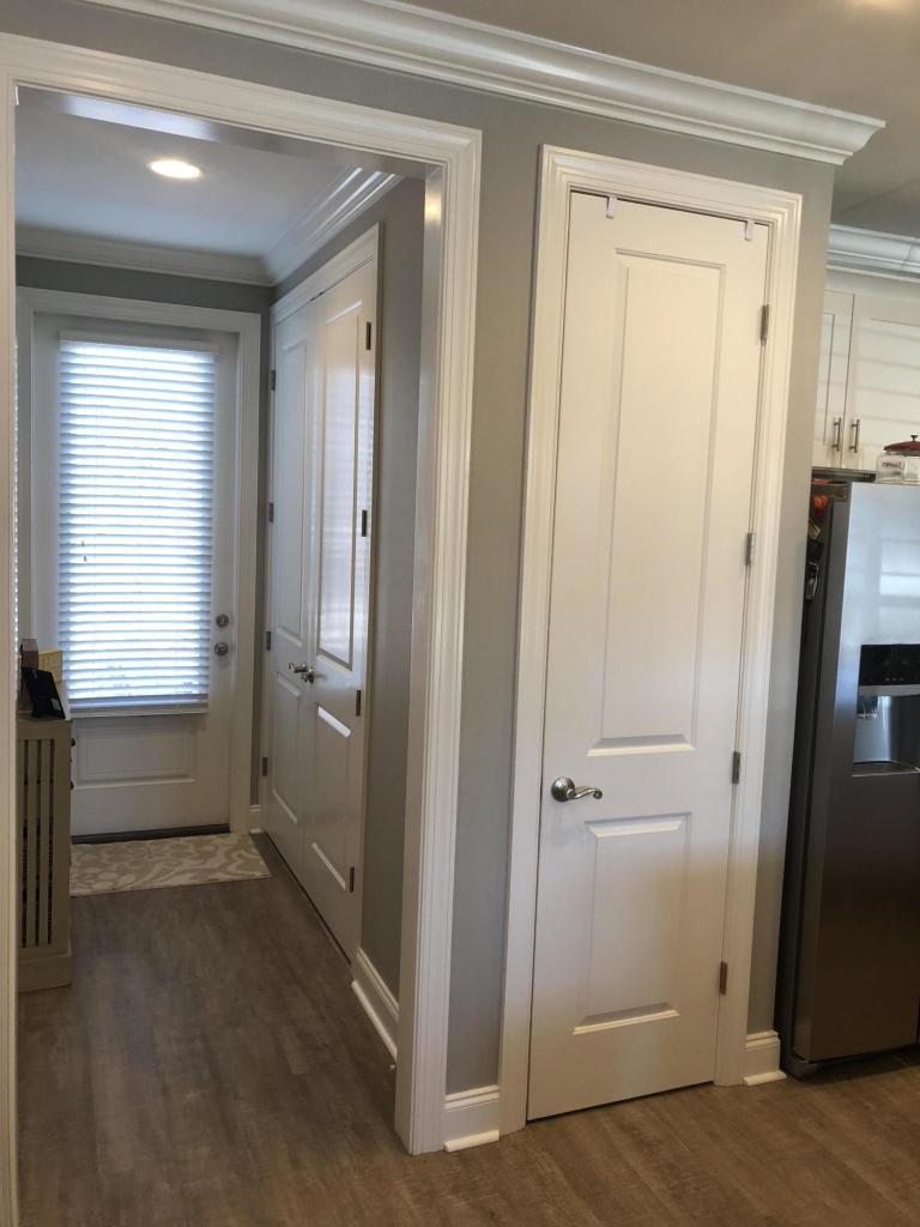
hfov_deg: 49.7
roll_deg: -2.1
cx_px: 460
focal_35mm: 28
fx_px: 992
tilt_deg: -6.1
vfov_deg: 63.4
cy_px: 614
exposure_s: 1/30
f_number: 1.8
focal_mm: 3.99
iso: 25
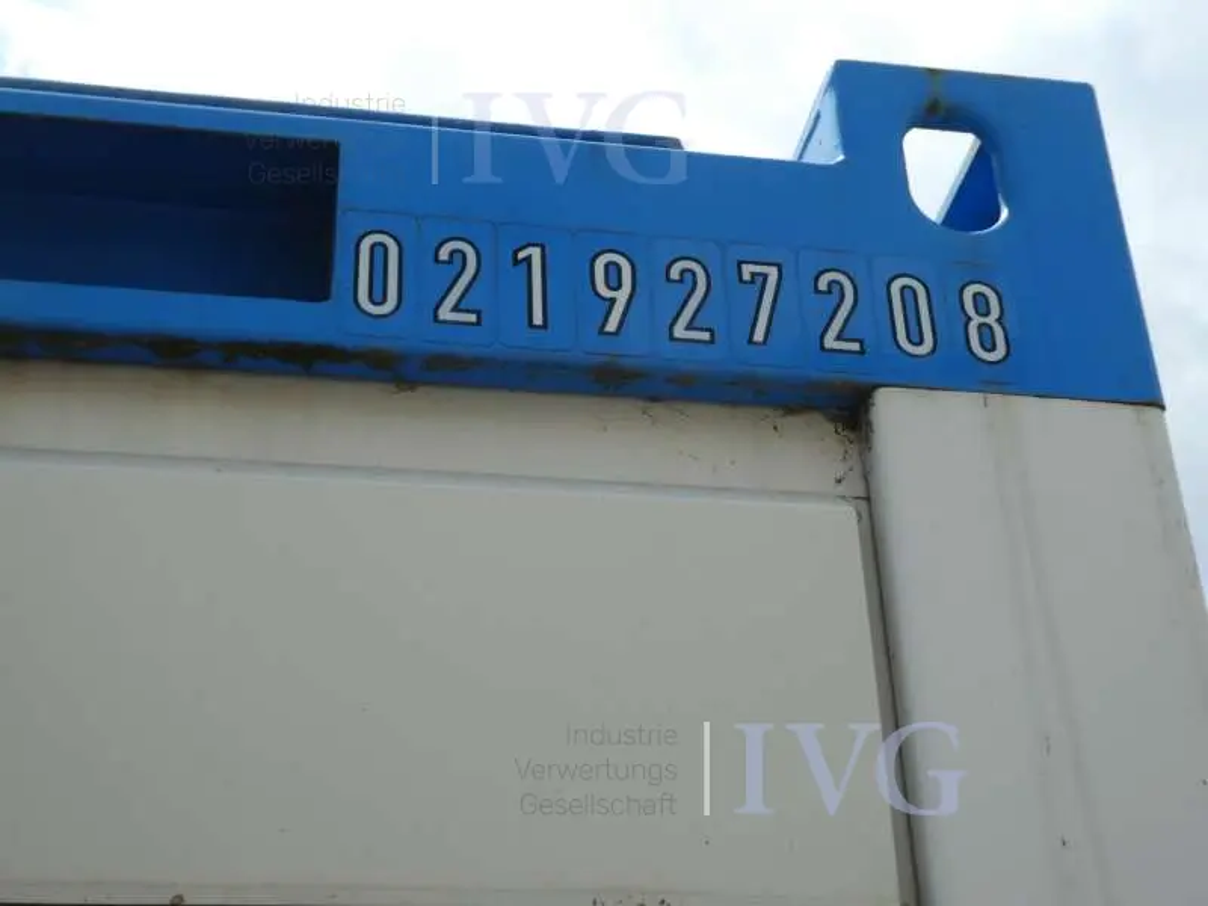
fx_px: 1989
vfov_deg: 25.7
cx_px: 604
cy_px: 453
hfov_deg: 33.8
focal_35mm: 57
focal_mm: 10.3
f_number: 4.2
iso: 80
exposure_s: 1/640
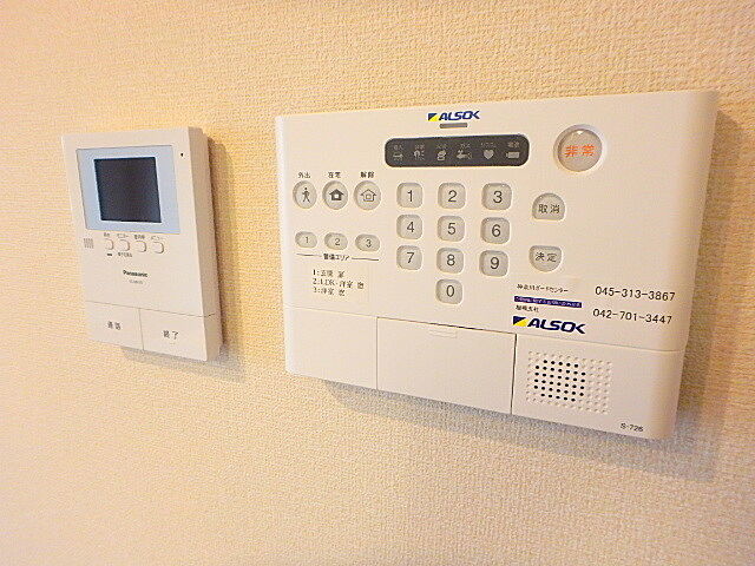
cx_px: 378
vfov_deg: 63.4
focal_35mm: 21
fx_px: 458
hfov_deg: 79.0
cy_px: 283
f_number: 3.5
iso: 500
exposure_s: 1/30
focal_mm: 3.7
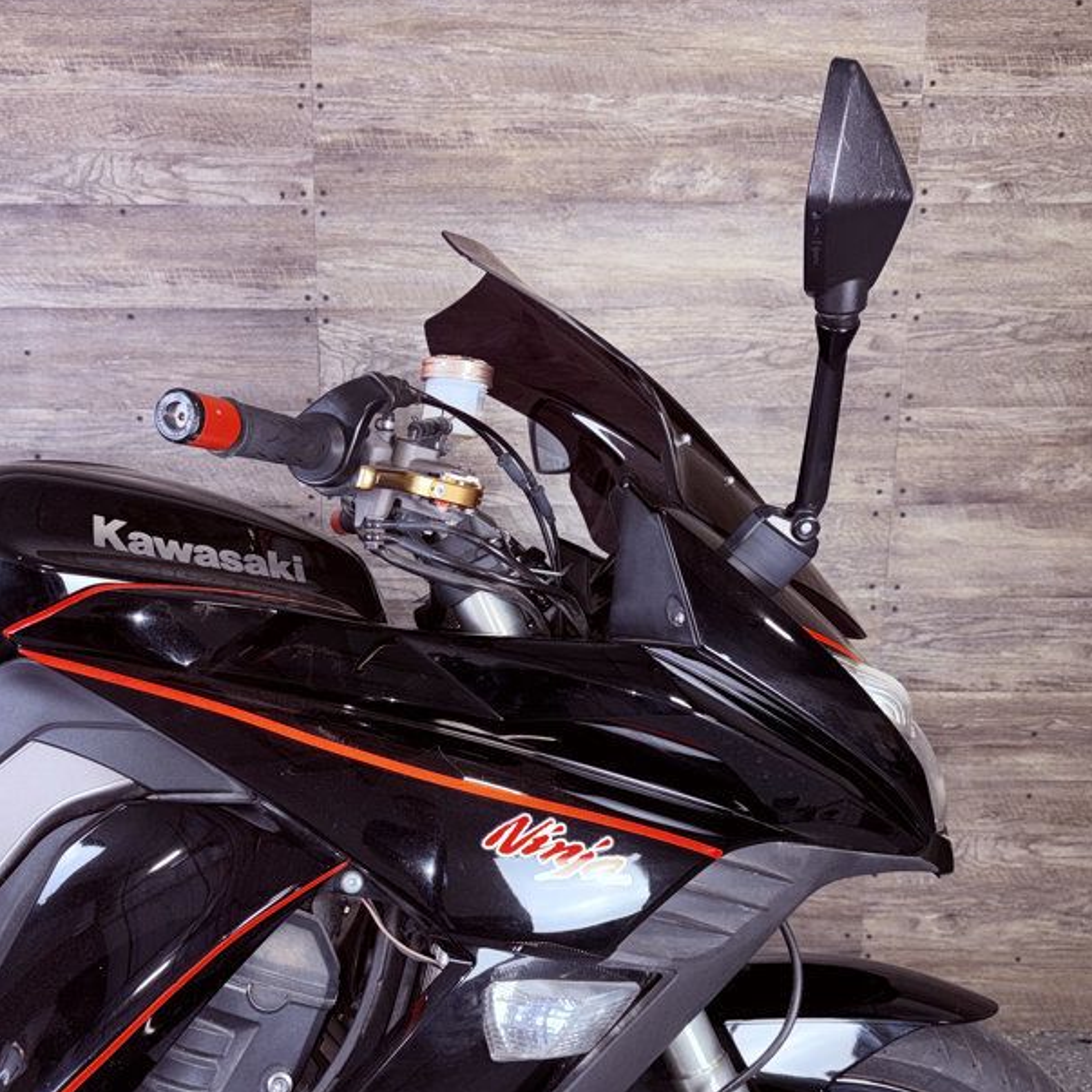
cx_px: 433
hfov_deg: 45.8
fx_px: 1285
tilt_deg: -12.1
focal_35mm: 36
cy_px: 674
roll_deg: -0.1
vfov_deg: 45.7
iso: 64
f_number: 1.78
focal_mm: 6.76
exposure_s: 1/22
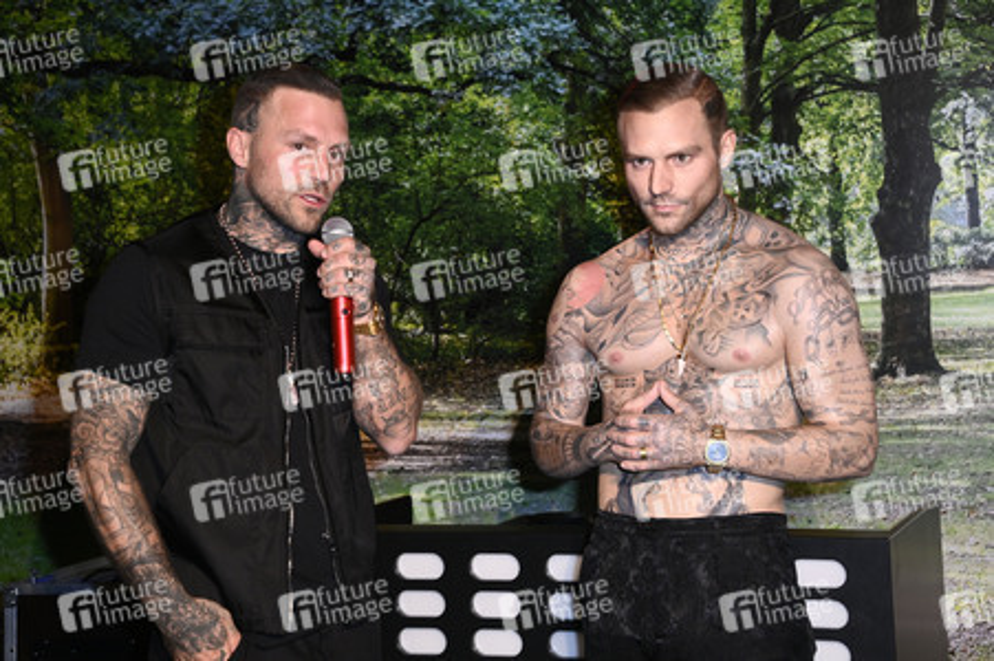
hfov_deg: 24.8
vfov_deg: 16.6
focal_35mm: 82
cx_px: 497
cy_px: 330
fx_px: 2262
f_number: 5.6
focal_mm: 82
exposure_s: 1/125
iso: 2000
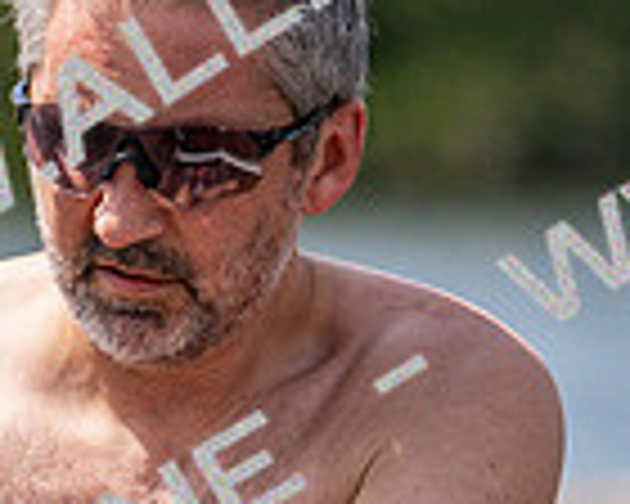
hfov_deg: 1.6
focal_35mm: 1244
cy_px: 398
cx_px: 171
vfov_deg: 1.2
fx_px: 23195
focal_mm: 321
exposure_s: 1/2000
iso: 400
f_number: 6.3
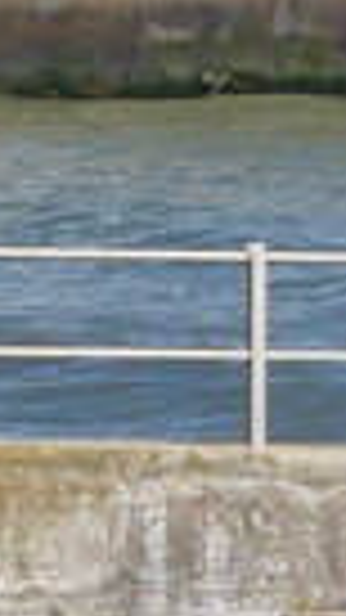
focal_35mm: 747
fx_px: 12191
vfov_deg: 2.9
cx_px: -229
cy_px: 58
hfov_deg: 1.6
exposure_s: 1/1000
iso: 80
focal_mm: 24.3
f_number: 3.9
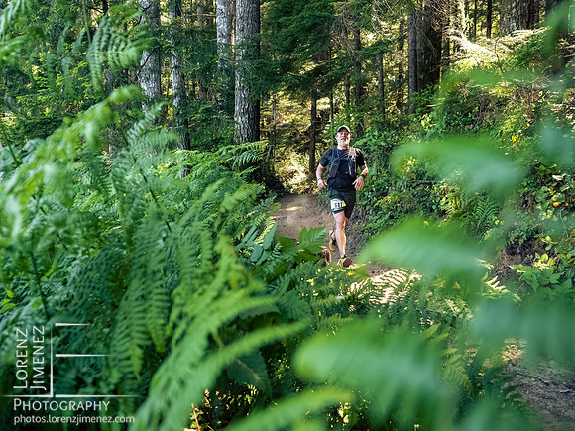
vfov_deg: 56.8
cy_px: 216
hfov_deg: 71.6
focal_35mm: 24
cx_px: 288
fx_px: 399
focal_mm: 12
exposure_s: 1/1000
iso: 4000
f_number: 2.8
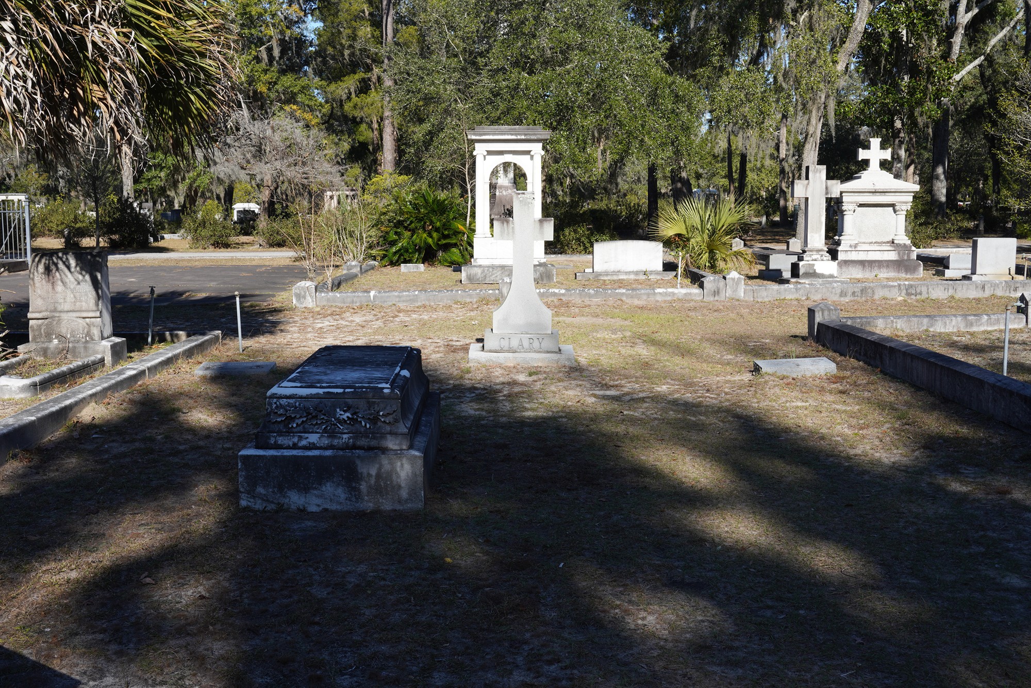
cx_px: 516
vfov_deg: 32.6
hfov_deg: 47.4
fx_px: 1174
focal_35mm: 41
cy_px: 344
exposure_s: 1/100
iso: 200
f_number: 16
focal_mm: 41
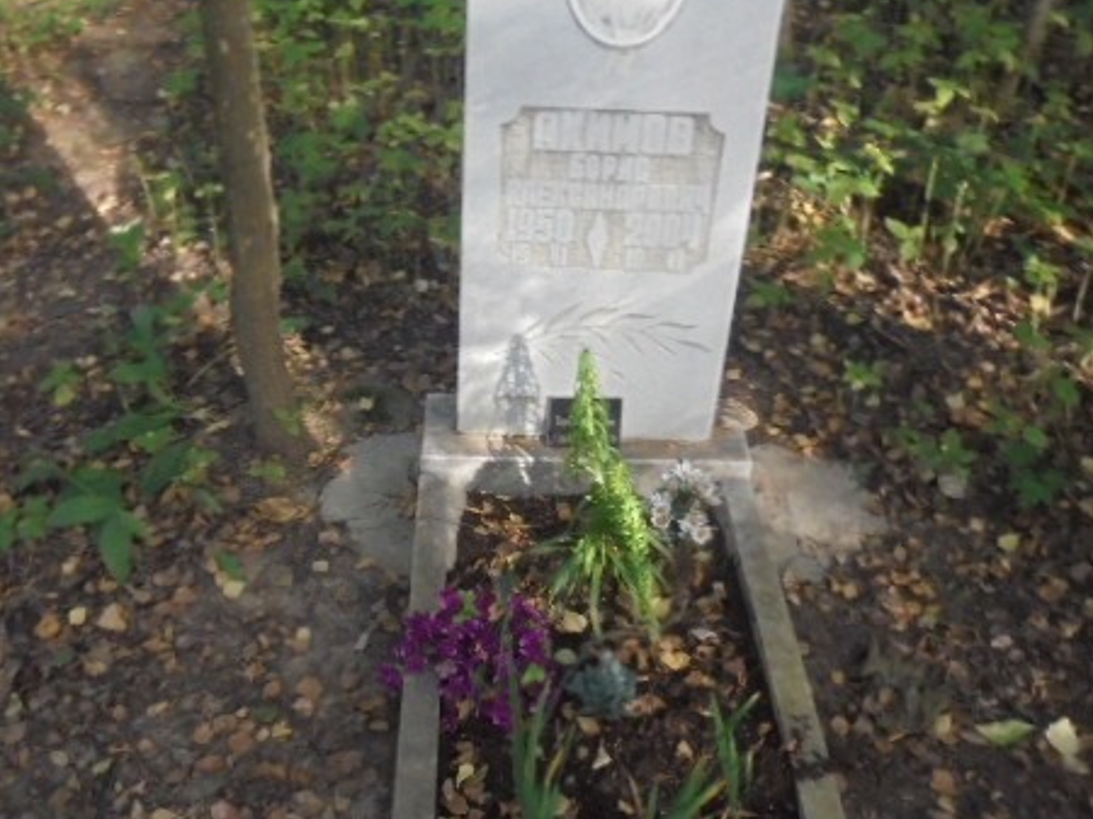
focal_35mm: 37
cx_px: 466
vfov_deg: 38.6
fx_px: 1168
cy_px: 430
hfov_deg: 50.0
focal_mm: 4.6
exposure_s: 1/125
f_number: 3.5
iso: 500
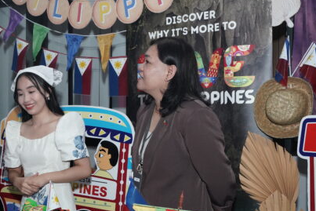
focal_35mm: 62
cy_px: 118
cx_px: 74
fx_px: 544
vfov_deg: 21.9
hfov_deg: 31.7
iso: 4000
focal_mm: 39
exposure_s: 1/125
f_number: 9
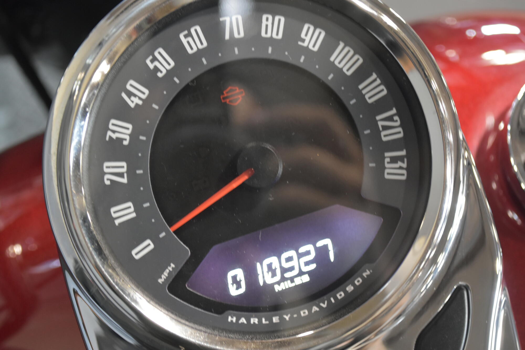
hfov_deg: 33.4
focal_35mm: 60
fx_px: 875
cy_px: 175
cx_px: 262
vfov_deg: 22.6
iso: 1600
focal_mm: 40
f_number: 5.3
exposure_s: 1/13
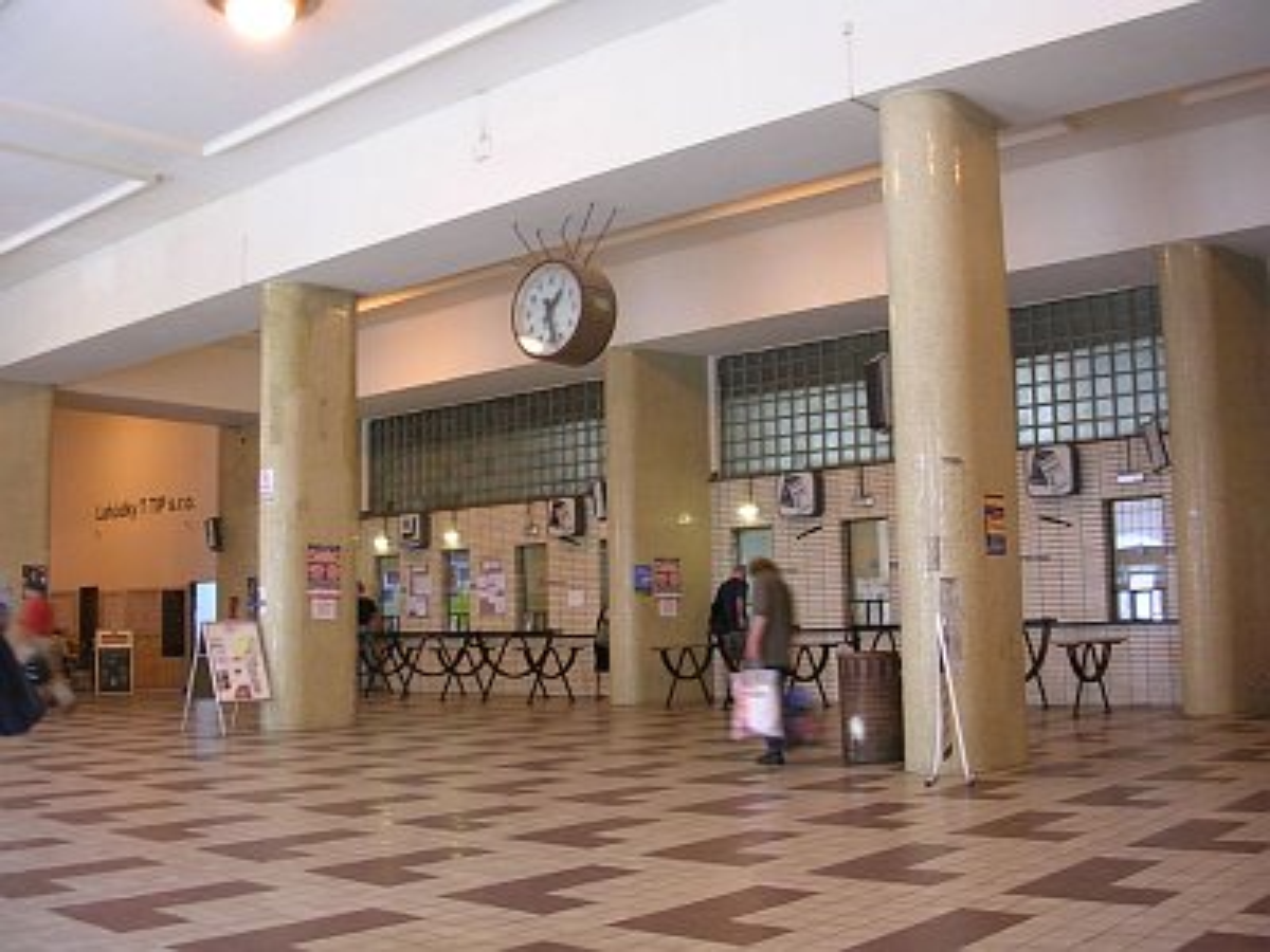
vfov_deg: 37.7
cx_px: 635
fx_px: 1394
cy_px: 476
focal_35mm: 38
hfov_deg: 49.0
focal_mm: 5.8
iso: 50
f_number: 2.8
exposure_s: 1/7.6
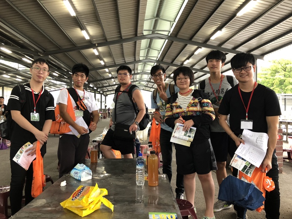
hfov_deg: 61.7
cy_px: 110
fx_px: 245
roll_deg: -0.9
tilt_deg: -0.4
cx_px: 146
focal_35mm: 29
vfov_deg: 48.2
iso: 40
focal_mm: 3.99
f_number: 1.8
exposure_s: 1/15
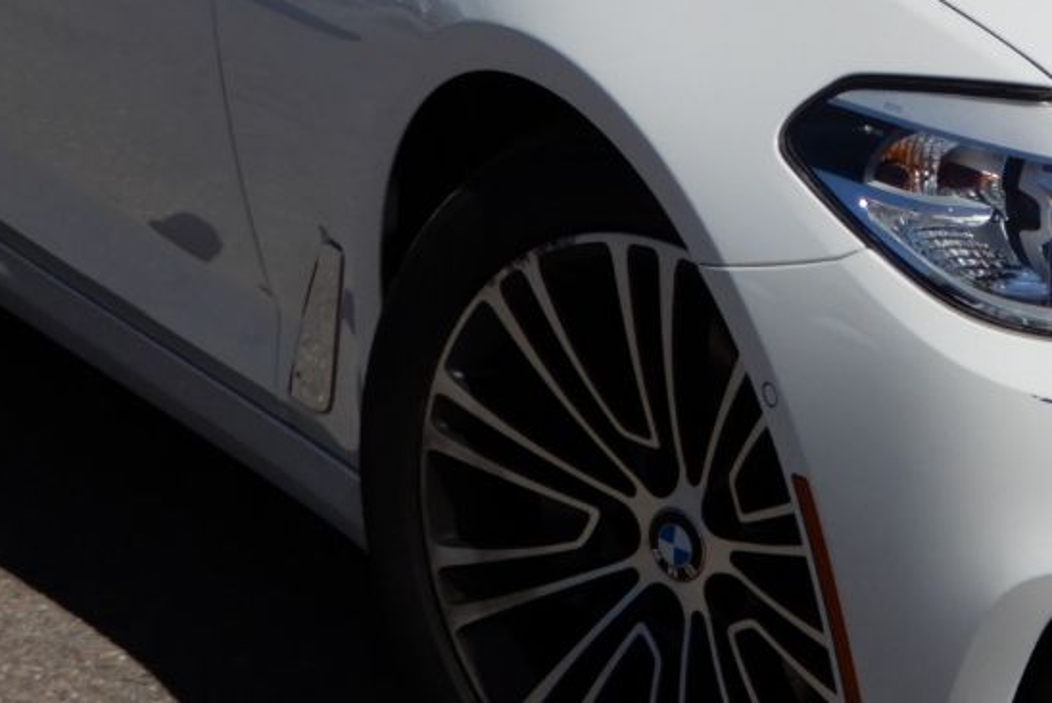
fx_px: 5058
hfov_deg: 11.5
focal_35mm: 173
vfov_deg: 7.9
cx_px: 1390
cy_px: -19
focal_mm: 10.2
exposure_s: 1/1600
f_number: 4.5
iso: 80
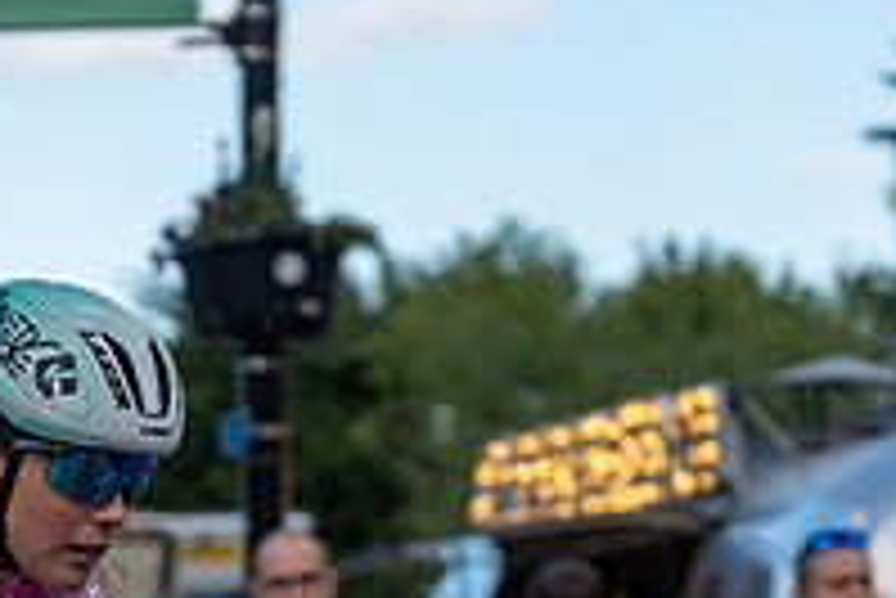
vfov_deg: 6.7
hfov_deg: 10.0
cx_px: 167
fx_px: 5081
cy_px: 735
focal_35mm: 204
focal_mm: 70
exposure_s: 1/1000
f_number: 3.2
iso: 160
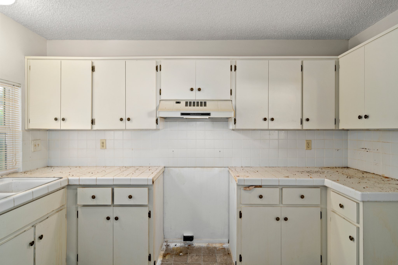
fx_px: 210
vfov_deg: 64.5
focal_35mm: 19
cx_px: 199
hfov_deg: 86.9
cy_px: 132
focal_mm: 19
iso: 400
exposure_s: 1/1.25
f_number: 8
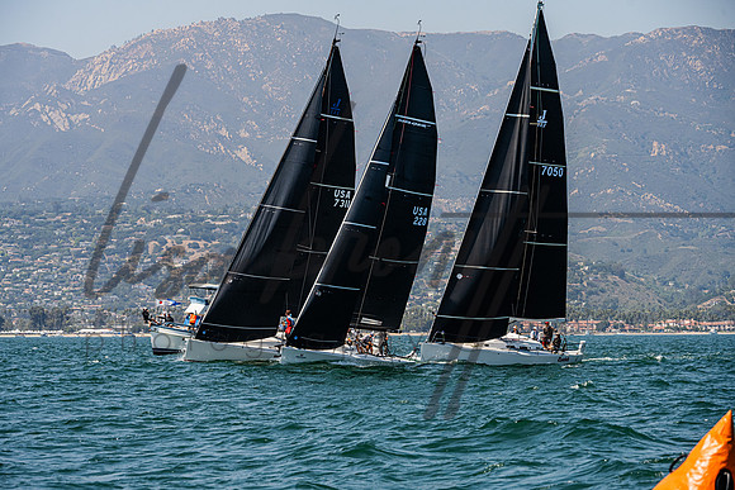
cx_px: 350
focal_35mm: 137
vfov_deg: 10.0
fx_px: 2794
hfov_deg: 15.0
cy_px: 250
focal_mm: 130
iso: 500
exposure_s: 1/2000
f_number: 8
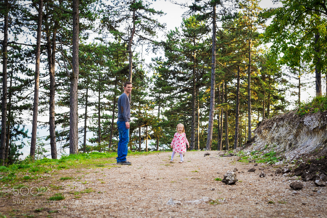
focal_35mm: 50
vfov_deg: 27.0
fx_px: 454
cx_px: 164
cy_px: 109
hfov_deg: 39.6
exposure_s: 1/125
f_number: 5
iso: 250
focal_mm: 50
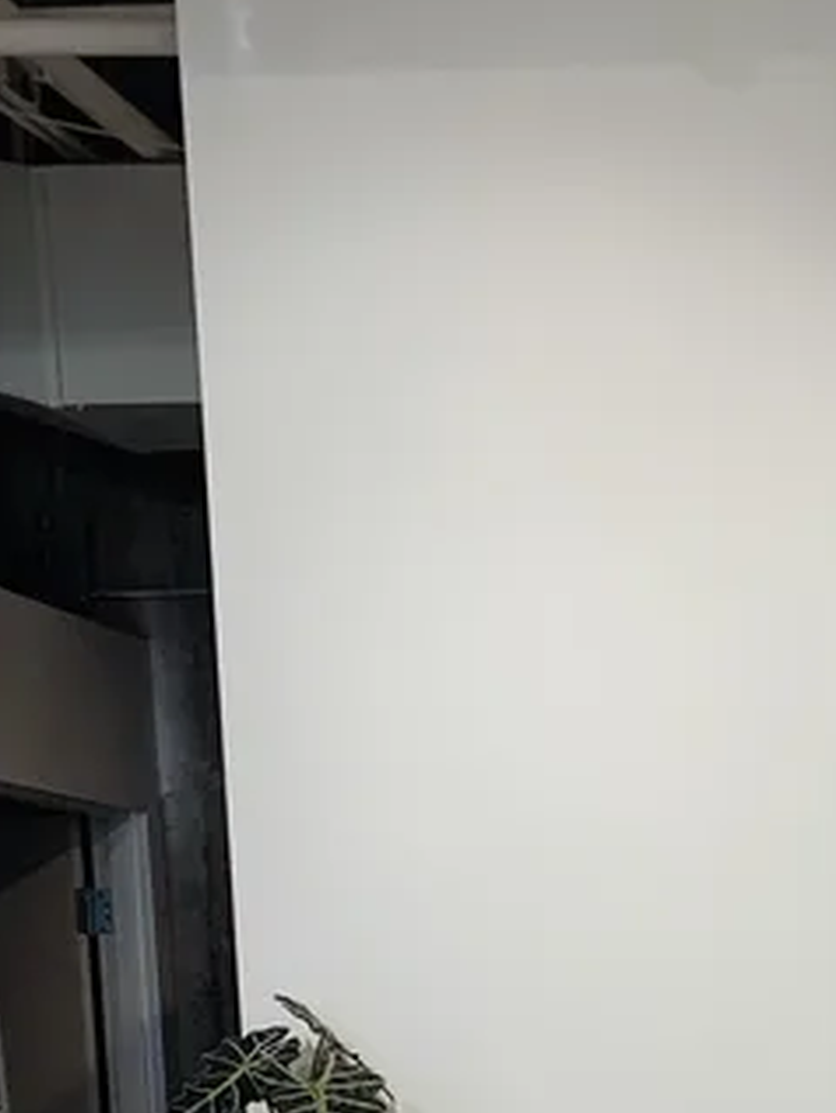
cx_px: 1282
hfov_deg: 16.5
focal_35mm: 81
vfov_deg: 22.1
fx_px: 2607
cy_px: 1371
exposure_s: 1/60
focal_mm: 4.25
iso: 50
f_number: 1.8
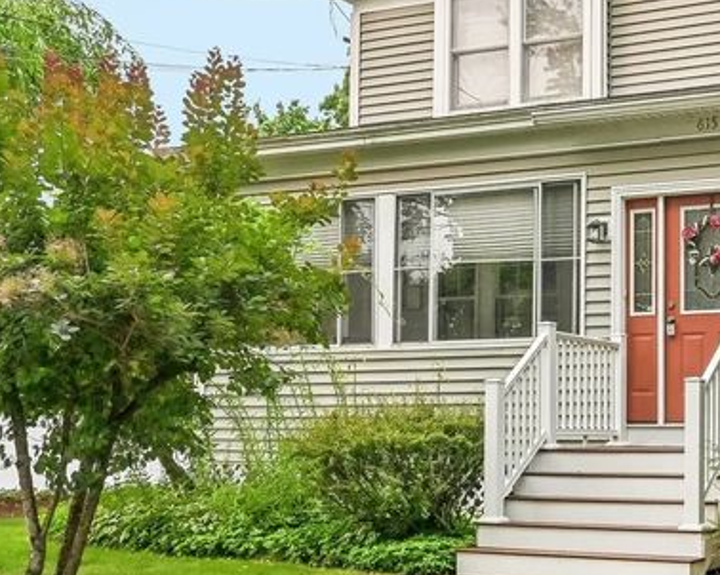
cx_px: 648
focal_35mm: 56
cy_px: 148
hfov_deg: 32.0
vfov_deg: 26.8
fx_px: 1193
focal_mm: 22
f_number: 8
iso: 400
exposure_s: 1/250
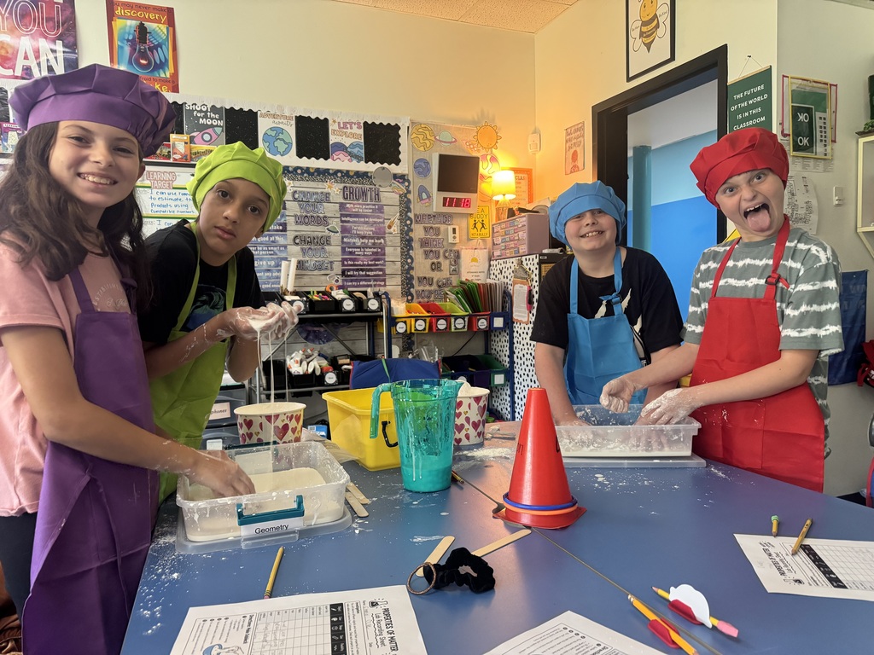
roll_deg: +0.7
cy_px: 328
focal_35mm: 24
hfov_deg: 71.6
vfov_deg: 56.8
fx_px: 606
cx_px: 437
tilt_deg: -3.9
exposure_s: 1/60
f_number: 1.78
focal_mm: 6.76
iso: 500
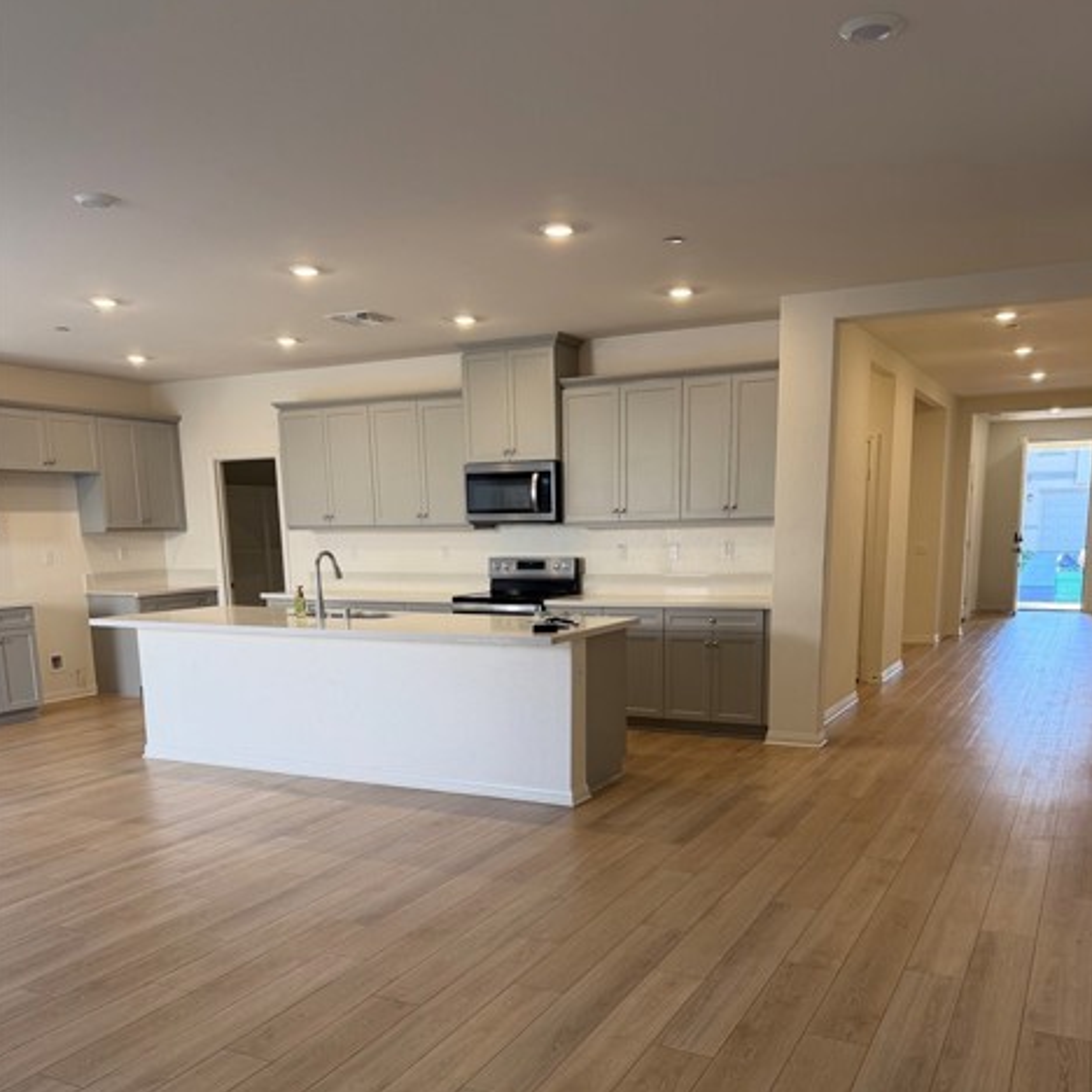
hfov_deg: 55.6
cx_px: 551
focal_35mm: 29
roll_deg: +1.0
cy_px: 723
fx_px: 1035
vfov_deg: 54.6
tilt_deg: -11.4
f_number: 1.78
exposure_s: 1/120
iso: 125
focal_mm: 6.76
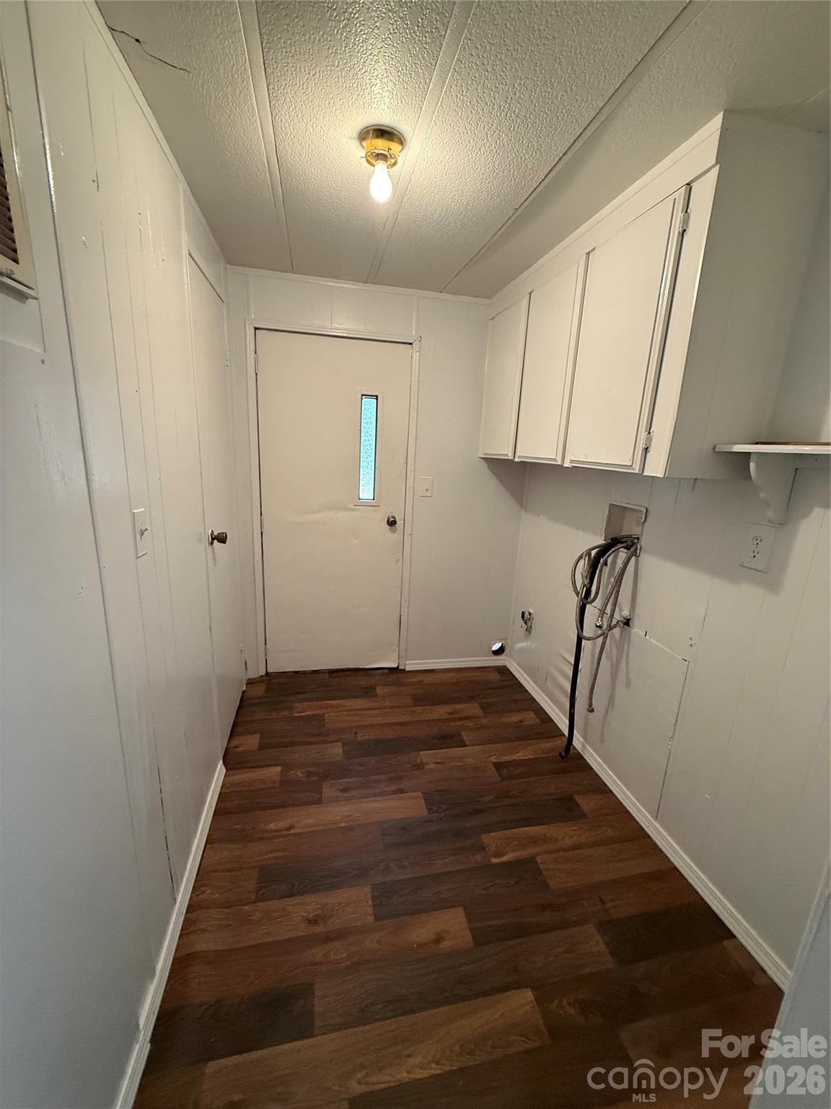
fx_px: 448
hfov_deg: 85.7
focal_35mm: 14
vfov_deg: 102.1
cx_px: 416
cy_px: 554
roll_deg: -3.4
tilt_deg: -12.1
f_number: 2.2
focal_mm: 2.22
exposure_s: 1/60
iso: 400
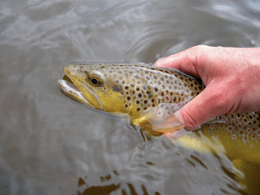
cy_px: 92
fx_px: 233
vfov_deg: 45.4
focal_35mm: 31
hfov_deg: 58.3
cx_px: 130
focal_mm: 6
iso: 64
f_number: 3.2
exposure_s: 1/89.6
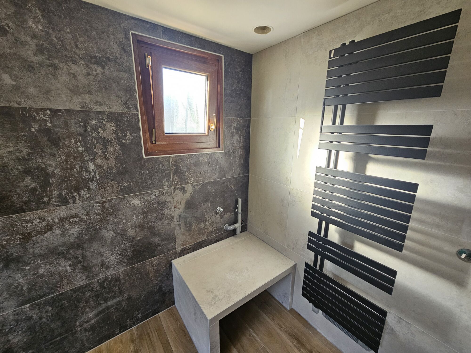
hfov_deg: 106.2
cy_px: 176
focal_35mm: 13
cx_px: 236
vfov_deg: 89.9
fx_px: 177
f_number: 2.2
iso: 125
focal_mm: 2.2
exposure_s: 1/50
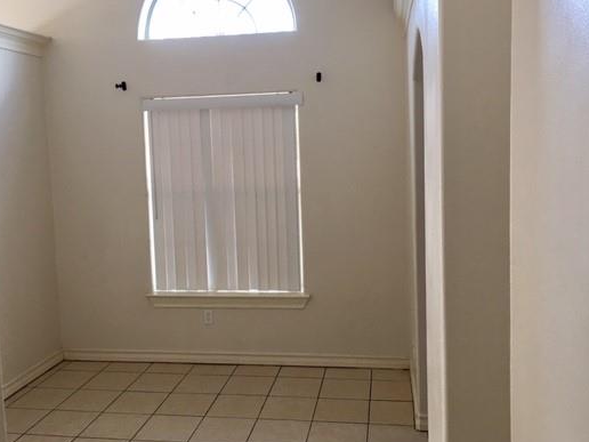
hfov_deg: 51.3
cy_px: 201
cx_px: 282
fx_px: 613
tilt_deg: -5.5
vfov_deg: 39.6
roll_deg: +1.0
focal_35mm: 36
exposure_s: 1/30
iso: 25
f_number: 2.2
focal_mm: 4.15
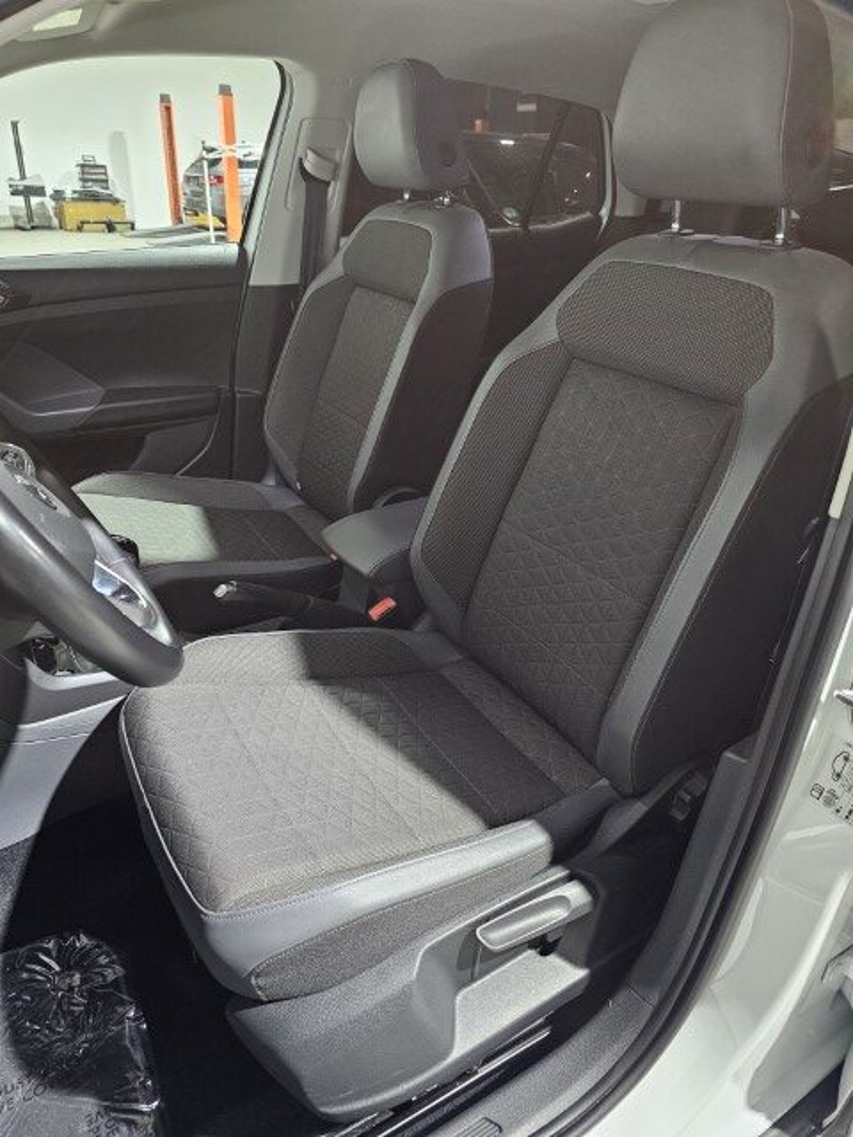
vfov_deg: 73.9
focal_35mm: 23
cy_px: 568
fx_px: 756
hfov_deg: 58.9
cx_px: 426
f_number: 1.7
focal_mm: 6.3
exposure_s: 1/33
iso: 500
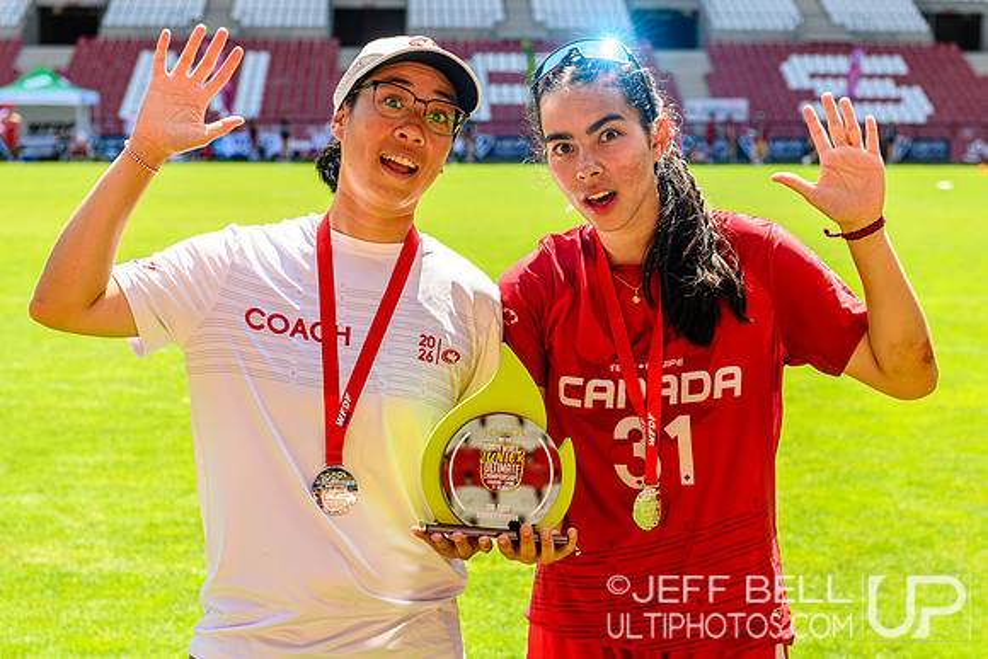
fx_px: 1812
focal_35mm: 66
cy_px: 330
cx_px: 494
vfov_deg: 20.6
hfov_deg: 30.5
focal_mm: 66
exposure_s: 1/200
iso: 160
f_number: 5.6
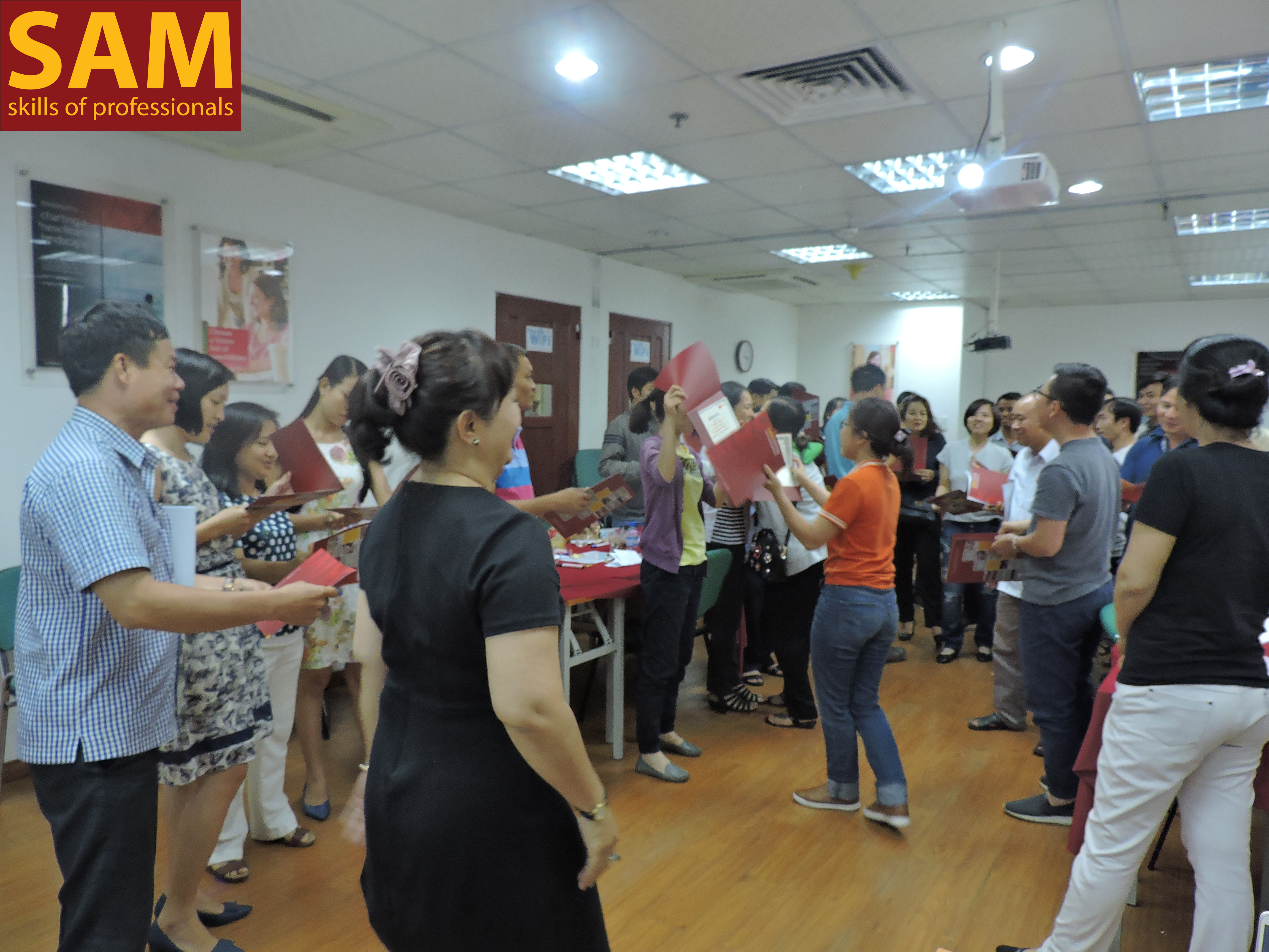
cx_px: 634
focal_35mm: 24
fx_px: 880
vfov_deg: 56.8
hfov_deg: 71.6
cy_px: 476
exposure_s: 1/30
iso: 360
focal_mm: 4.3
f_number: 3
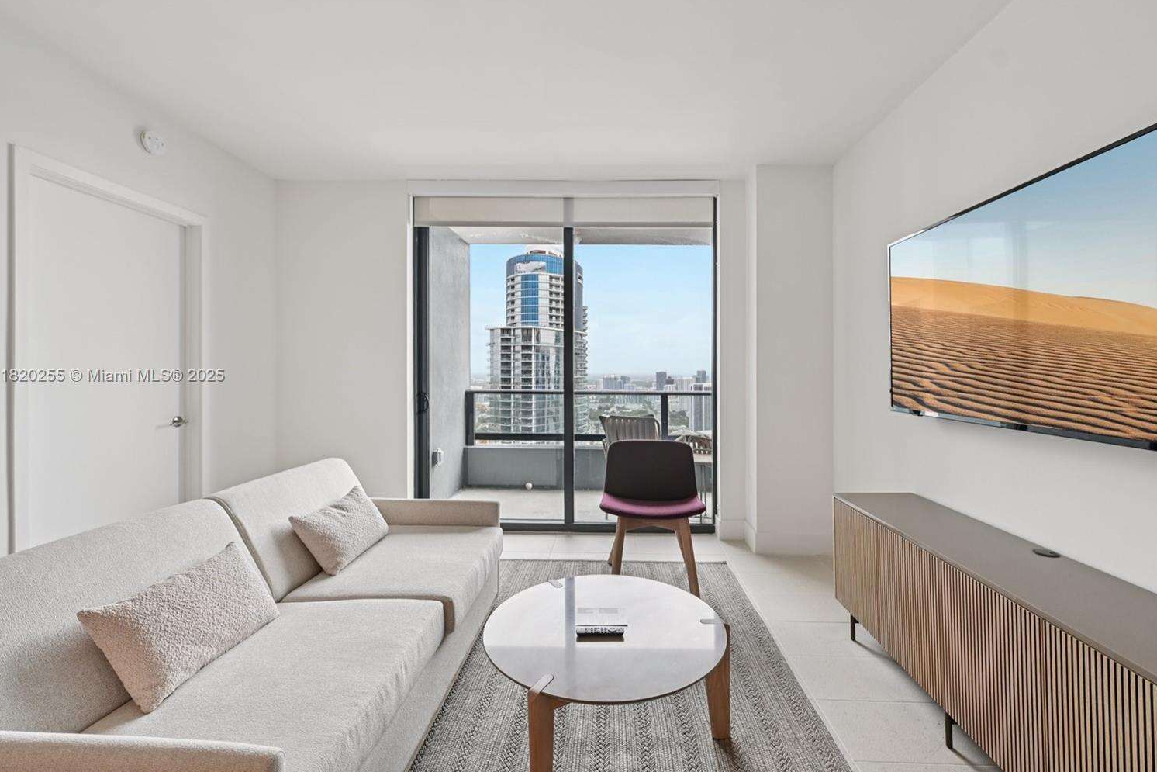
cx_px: 596
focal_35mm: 15
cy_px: 377
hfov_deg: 100.4
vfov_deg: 77.3
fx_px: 482
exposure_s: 1/40
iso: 100
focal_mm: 14
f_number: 5
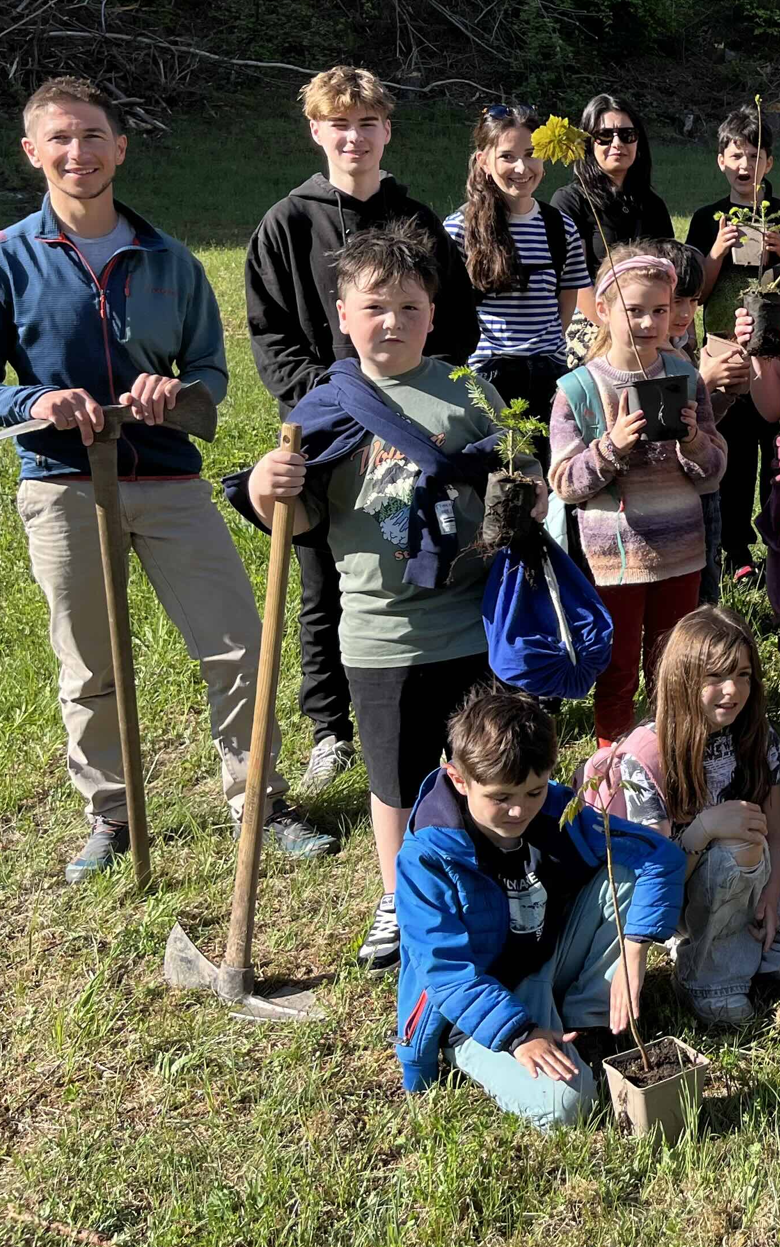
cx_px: 1042
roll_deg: +0.1
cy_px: 453
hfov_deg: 22.4
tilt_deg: -10.1
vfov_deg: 39.3
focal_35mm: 51
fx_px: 1734
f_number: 1.6
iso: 50
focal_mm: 5.1
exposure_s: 1/1279
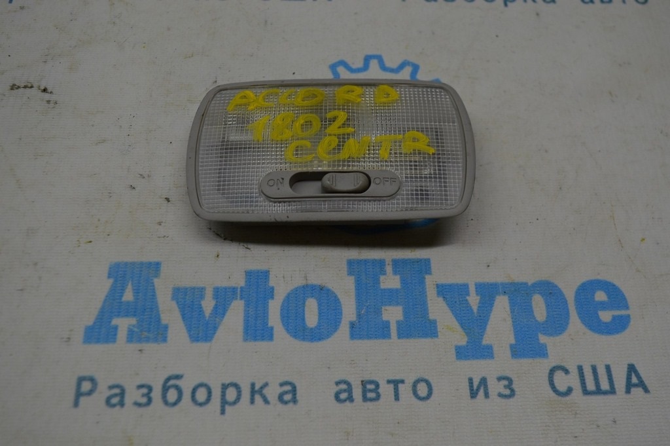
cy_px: 223
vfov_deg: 33.0
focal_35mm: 40
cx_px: 335
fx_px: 753
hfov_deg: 48.0
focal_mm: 27
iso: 180
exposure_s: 1/60
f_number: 5.6
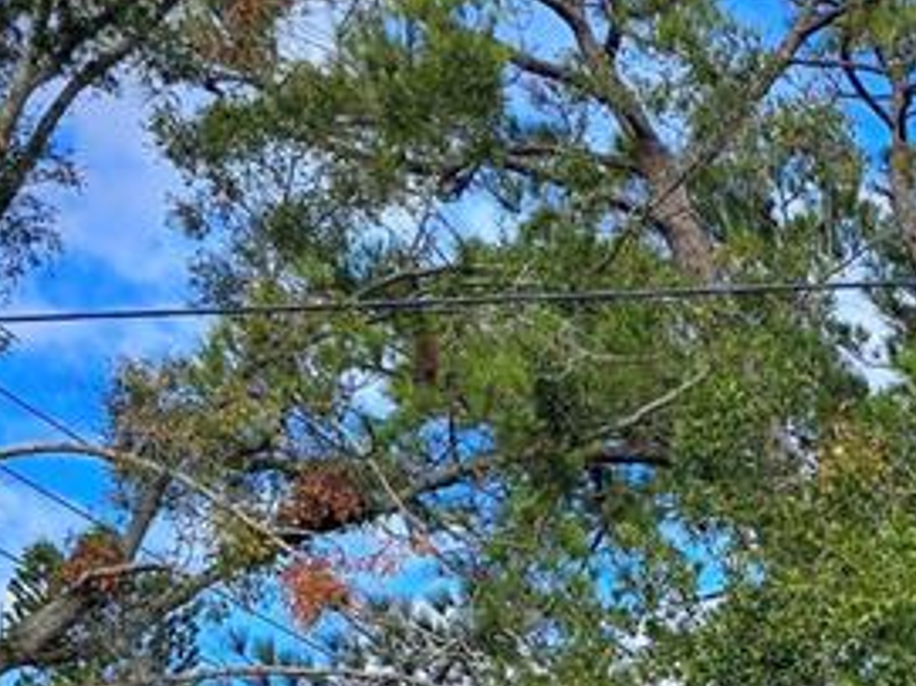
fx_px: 2301
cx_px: 1305
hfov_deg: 20.0
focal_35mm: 87
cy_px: 1086
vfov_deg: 15.4
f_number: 1.7
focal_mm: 6.3
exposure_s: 1/483
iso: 12
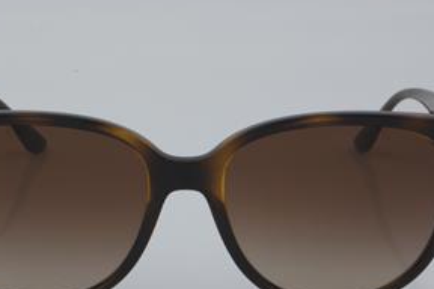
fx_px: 1254
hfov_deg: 19.6
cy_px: 184
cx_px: 187
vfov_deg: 13.2
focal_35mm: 104
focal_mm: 50
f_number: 32
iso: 100
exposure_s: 1/4
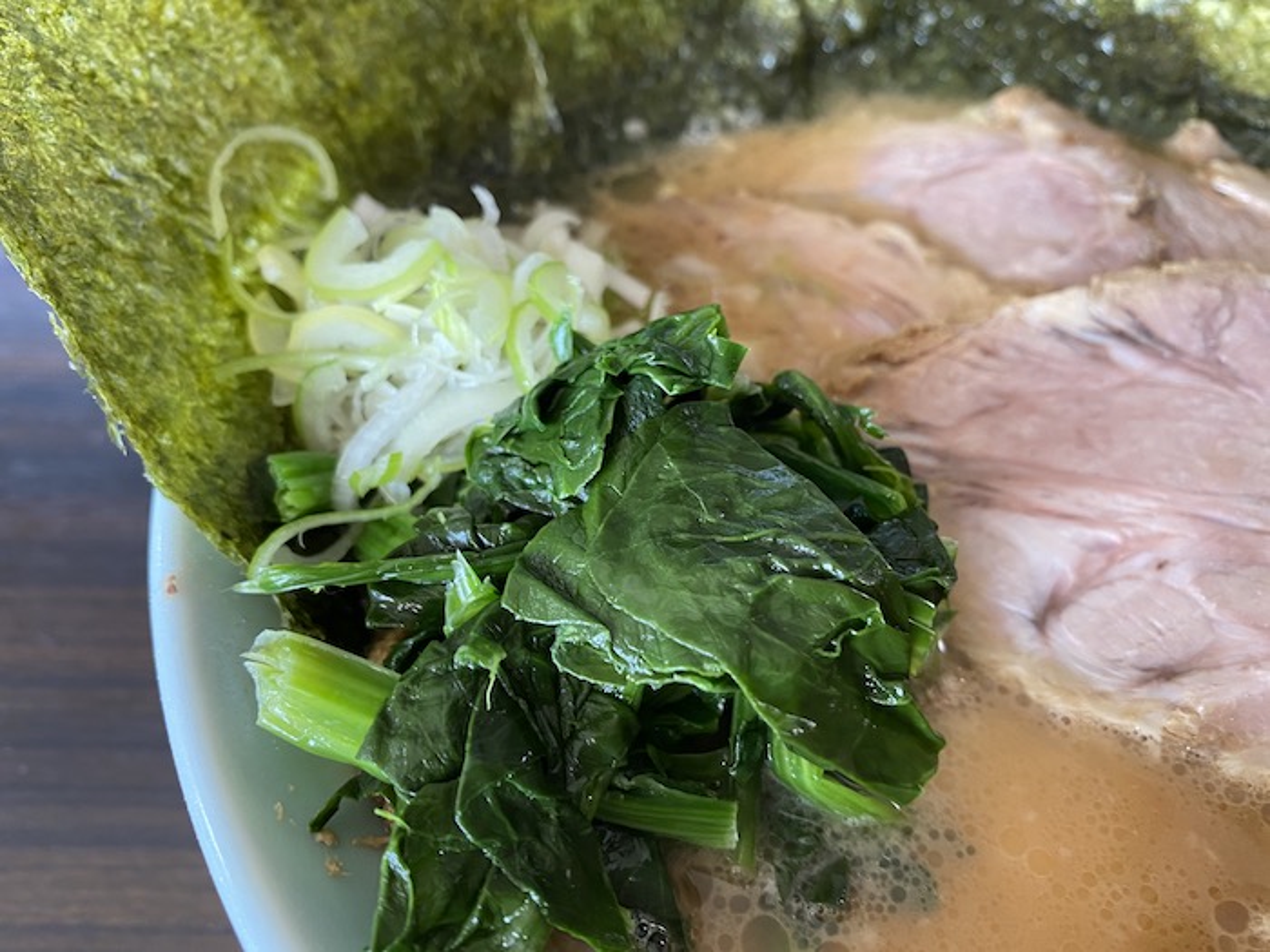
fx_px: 954
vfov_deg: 53.1
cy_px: 476
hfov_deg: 67.3
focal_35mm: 26
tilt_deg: -50.0
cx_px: 635
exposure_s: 1/50
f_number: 1.8
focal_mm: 4.25
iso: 125
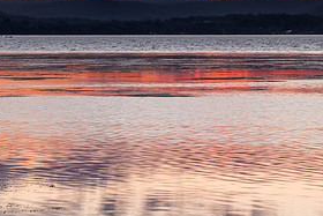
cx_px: 271
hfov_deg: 8.1
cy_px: 77
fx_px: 2262
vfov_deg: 5.5
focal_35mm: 252
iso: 31
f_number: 8
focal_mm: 120
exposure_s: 1/6
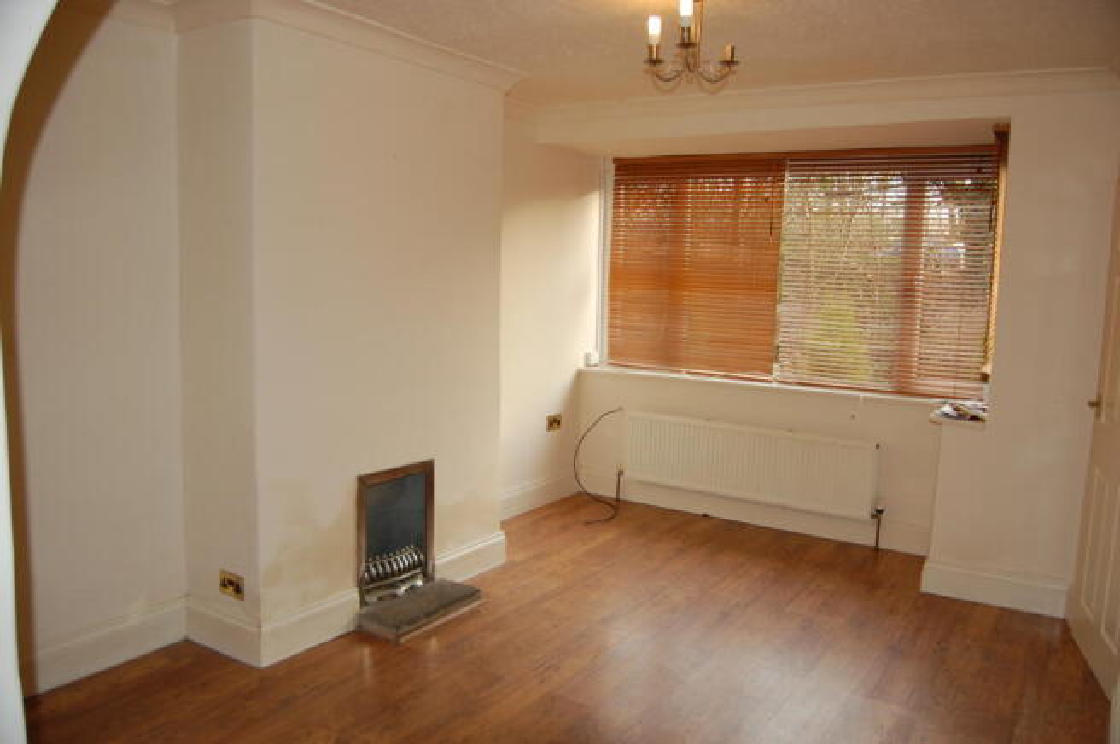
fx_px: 839
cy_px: 372
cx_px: 560
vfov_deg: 47.8
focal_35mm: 27
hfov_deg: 67.4
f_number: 3.5
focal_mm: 18
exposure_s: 1/60
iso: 400
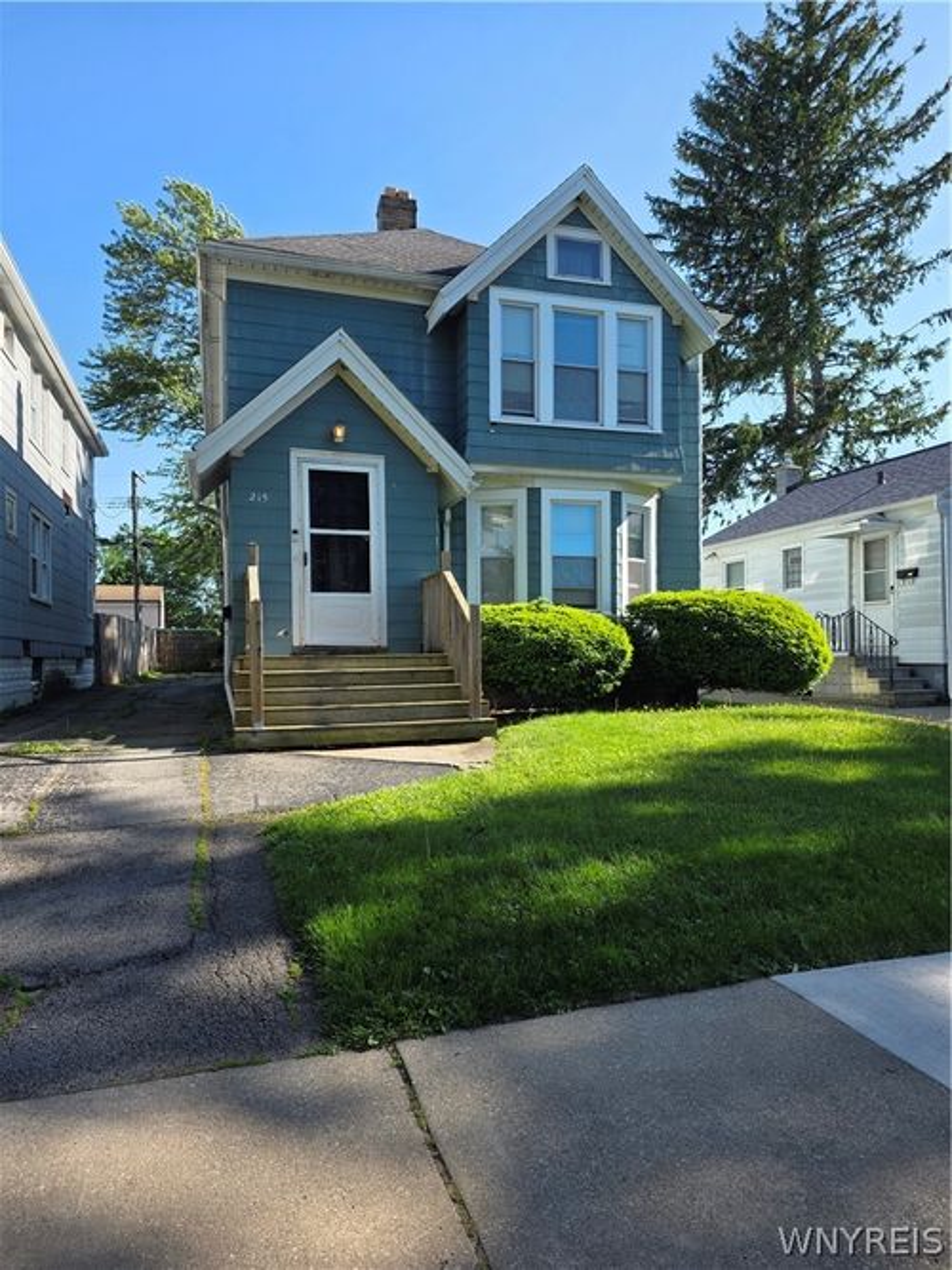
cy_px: 635
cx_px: 476
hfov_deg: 58.9
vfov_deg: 73.9
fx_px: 844
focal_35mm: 23
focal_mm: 6.25
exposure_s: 1/1994
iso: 80
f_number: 1.7
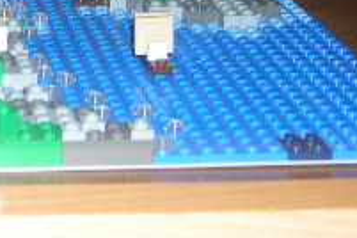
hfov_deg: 15.4
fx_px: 1249
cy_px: -112
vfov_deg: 10.5
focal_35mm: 126
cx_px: -119
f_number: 2.8
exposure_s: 1/60
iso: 100
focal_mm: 8
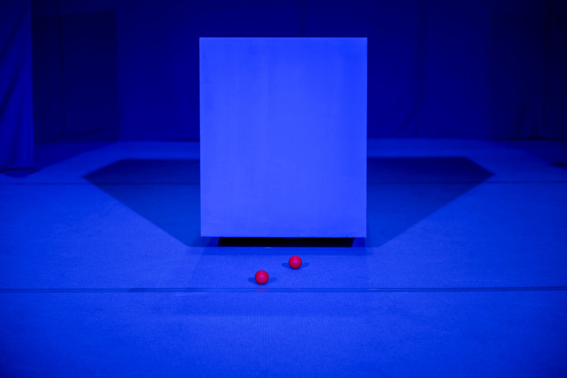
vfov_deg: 19.4
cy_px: 189
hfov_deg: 28.9
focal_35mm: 70
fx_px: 1102
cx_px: 284
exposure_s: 1/80
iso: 500
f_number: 2.8
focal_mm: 70
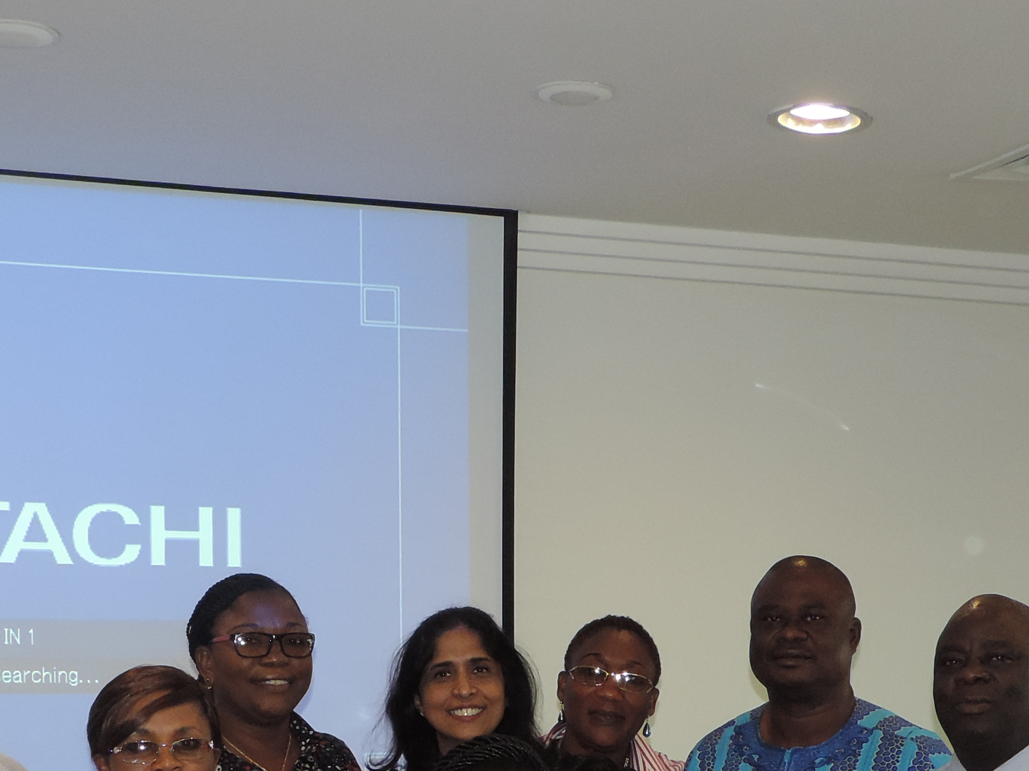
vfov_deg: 18.6
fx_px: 2259
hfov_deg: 25.7
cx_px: 540
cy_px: 845
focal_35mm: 76
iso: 200
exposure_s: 1/30
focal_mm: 4.9
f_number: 3.1
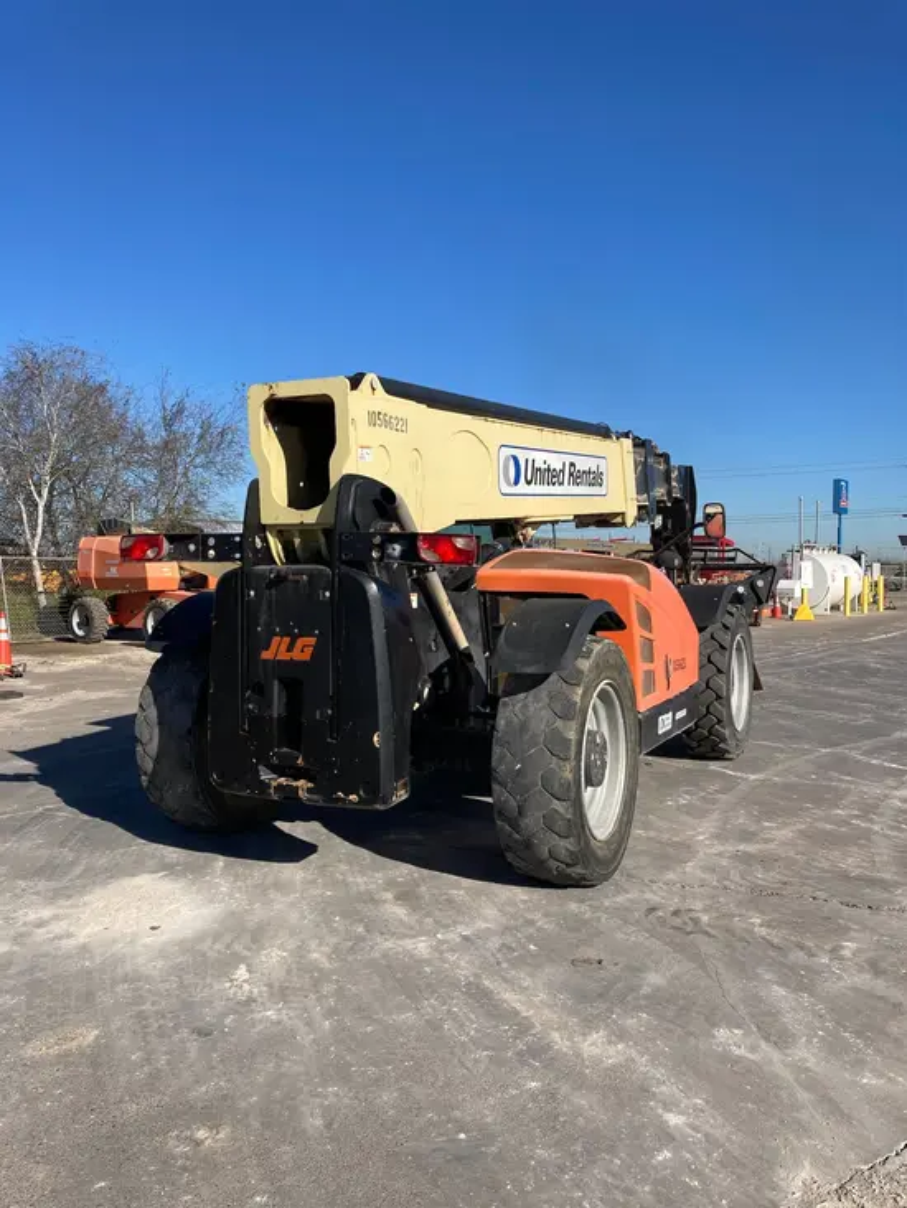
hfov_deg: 49.8
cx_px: 454
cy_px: 604
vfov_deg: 63.4
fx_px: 978
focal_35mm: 28
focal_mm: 3.99
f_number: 1.8
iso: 20
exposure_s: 1/2404
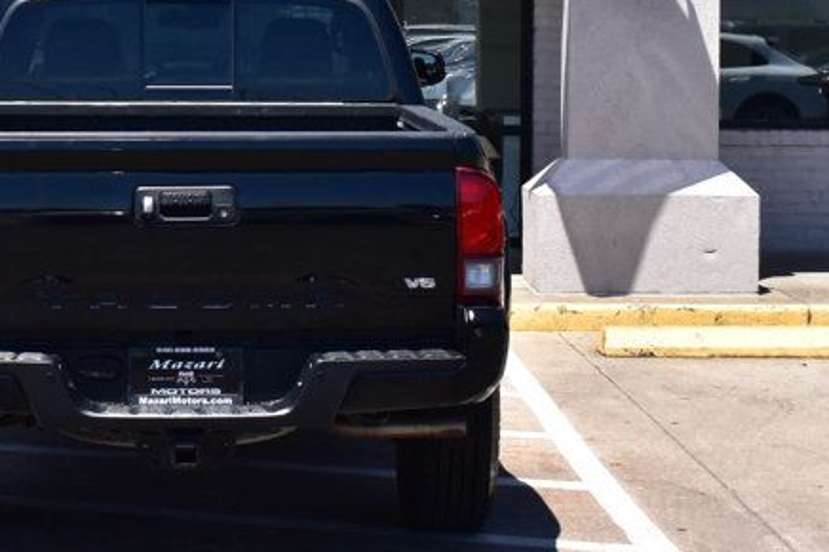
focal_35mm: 109
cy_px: 89
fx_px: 2512
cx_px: 238
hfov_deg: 18.7
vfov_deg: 12.5
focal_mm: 31
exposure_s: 1/500
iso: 400
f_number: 11
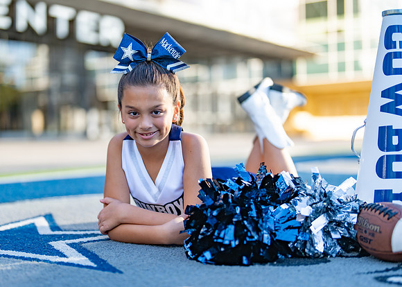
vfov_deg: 24.7
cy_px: 147
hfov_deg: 34.1
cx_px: 171
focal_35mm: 57
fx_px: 654
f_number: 1.2
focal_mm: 50
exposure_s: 1/1600
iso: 100
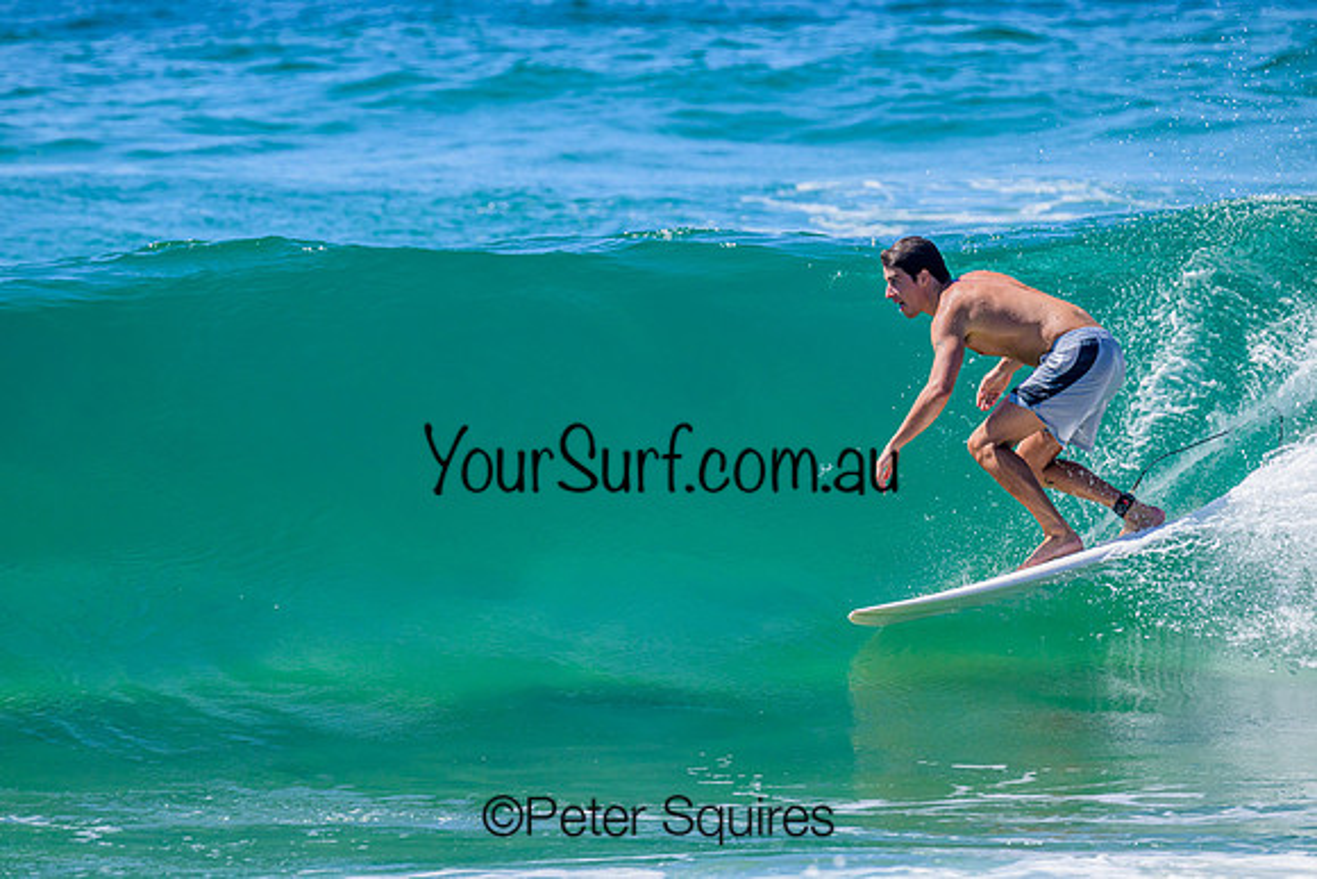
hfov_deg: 3.7
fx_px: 20490
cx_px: 658
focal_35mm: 560
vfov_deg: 2.5
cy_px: 440
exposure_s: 1/2000
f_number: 11
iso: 1400
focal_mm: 560
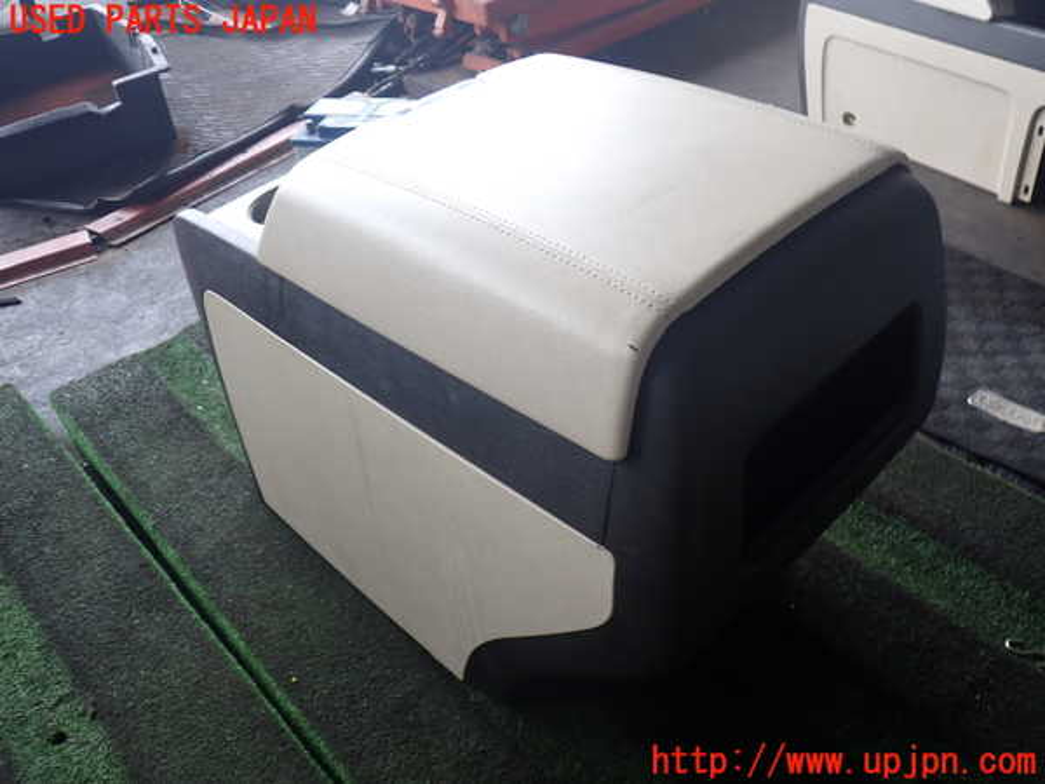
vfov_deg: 46.8
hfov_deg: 60.0
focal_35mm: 30
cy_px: 392
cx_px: 522
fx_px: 906
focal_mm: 5.4
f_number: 2.3
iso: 200
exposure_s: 1/125
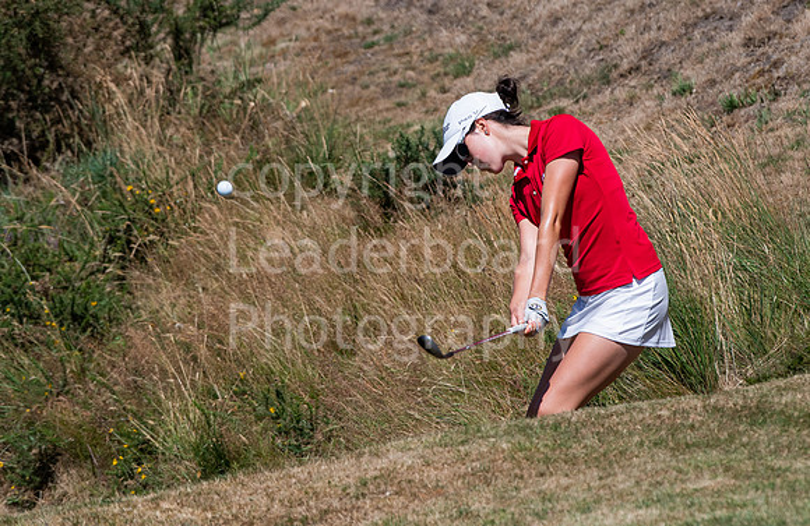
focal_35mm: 613
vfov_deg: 2.2
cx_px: 435
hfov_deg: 3.4
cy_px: 204
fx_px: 13694
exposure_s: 1/1600
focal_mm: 340
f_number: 6.3
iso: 320
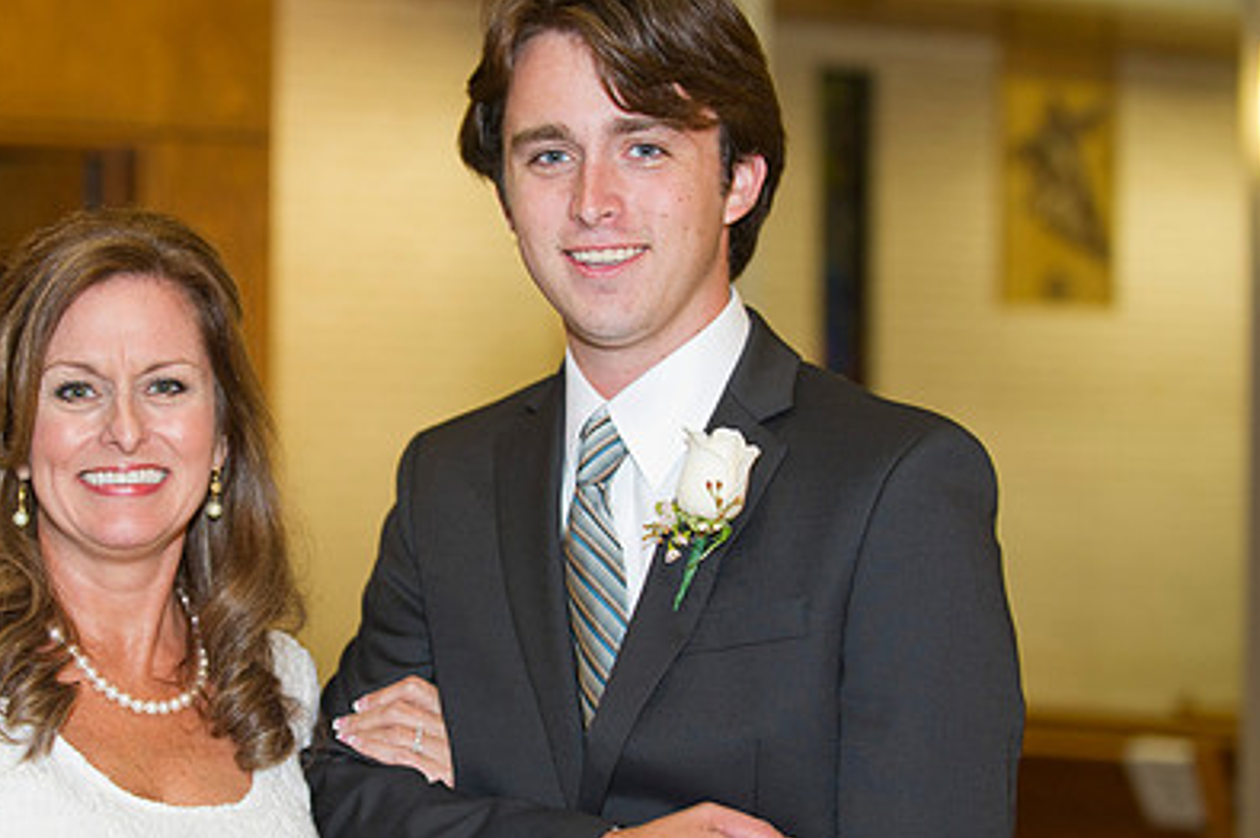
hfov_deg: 19.8
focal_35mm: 103
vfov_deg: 13.3
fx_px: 3602
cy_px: 512
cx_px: 393
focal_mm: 70
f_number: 2.8
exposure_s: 1/100
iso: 1600
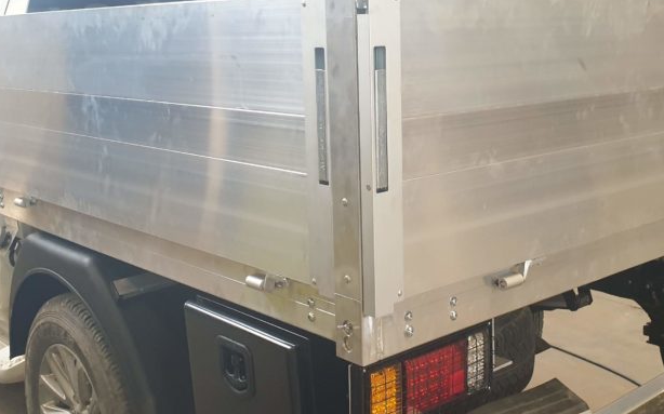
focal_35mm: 46
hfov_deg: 43.5
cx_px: 353
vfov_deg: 28.0
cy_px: 206
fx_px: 832
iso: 200
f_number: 2.4
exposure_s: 1/50
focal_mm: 4.3
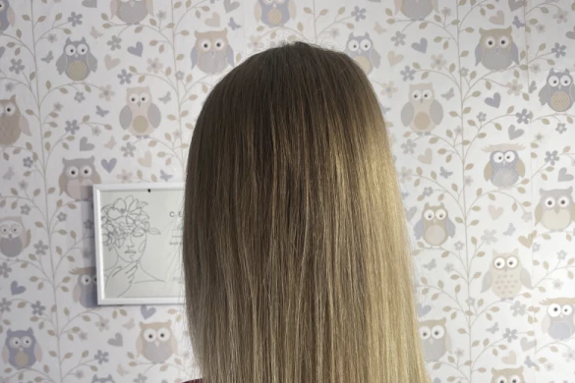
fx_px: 591
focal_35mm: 37
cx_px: 286
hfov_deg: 51.9
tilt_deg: -3.5
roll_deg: +3.3
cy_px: 376
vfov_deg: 33.2
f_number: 1.6
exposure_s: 1/100
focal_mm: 5.1
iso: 50
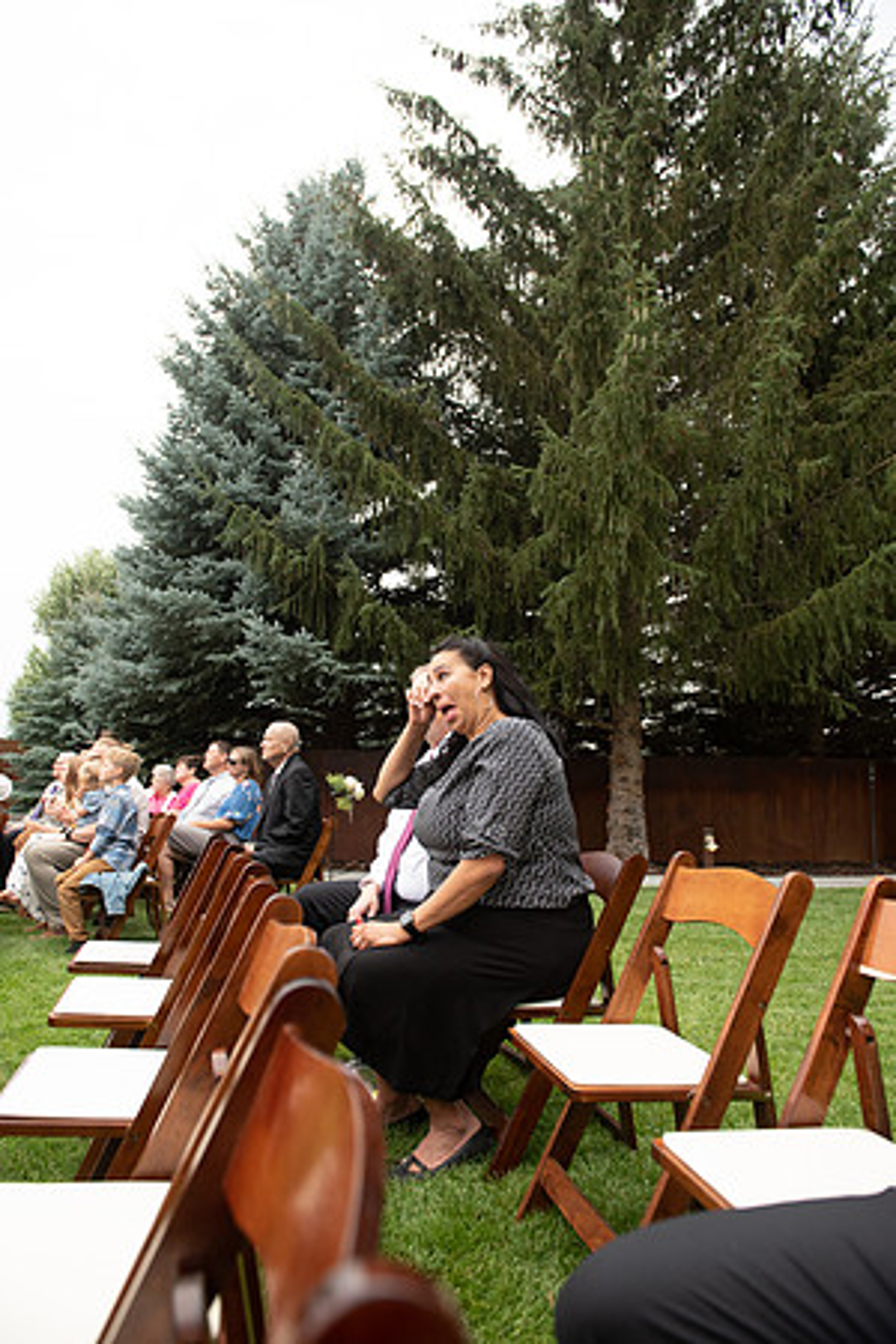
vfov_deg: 73.7
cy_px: 672
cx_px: 448
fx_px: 896
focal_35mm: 24
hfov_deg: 53.1
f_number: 4.5
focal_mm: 24
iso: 1000
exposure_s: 1/1000
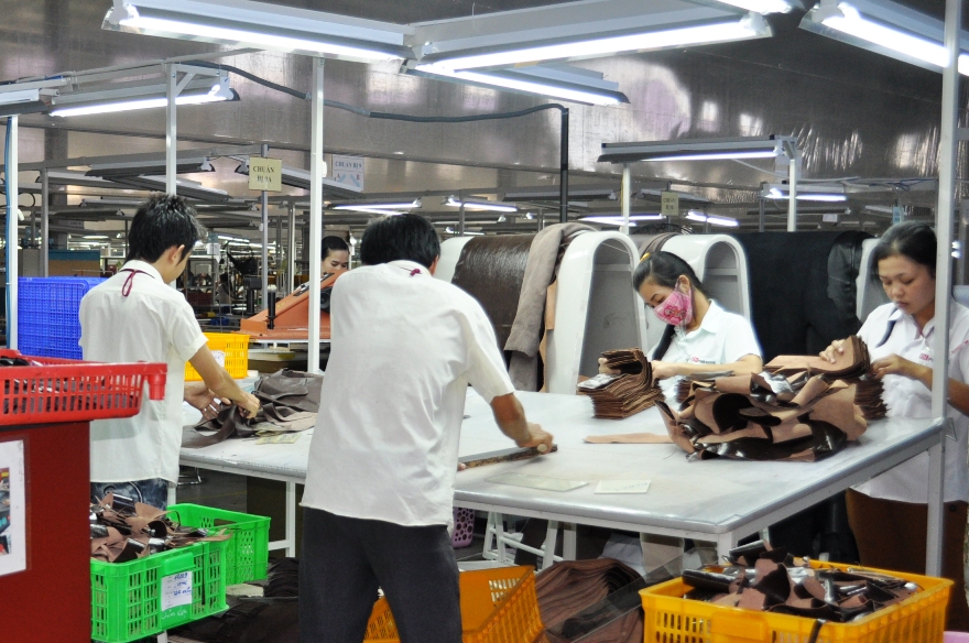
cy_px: 369
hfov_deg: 34.6
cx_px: 290
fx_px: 1532
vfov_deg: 23.7
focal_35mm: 57
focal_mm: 26
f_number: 4.2
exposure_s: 1/125
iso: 720
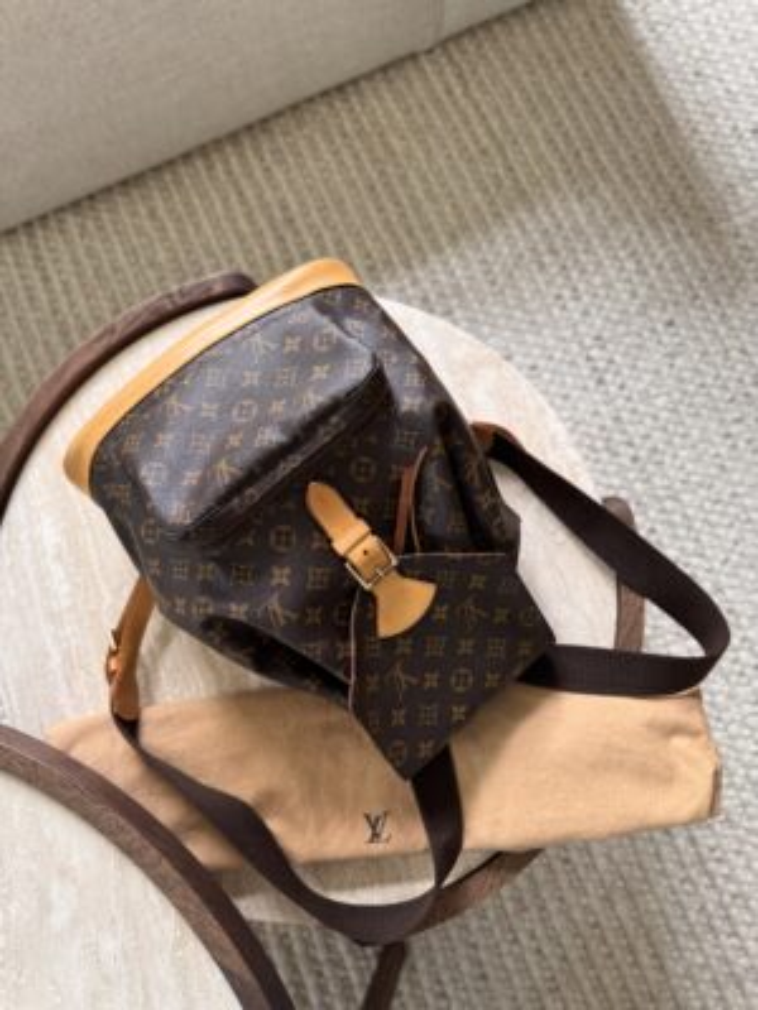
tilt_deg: -78.6
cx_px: 379
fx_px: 701
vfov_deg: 71.6
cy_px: 505
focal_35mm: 24
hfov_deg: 56.8
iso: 160
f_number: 1.78
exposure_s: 1/121
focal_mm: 6.76
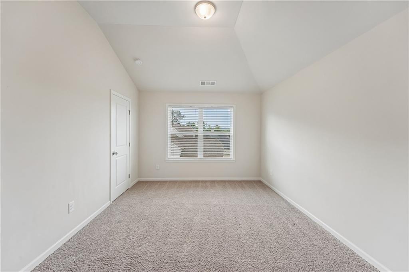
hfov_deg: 104.3
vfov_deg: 81.1
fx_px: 159
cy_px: 136
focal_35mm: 14
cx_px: 204
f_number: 8
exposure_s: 1/40
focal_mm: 14
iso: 320
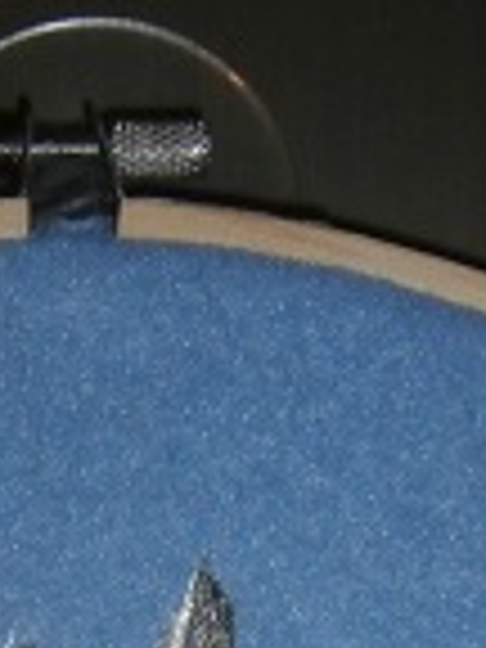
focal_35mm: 115
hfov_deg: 12.8
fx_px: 2153
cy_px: 1264
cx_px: 47
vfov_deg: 14.4
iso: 200
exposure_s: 1/30
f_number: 3
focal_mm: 4.2
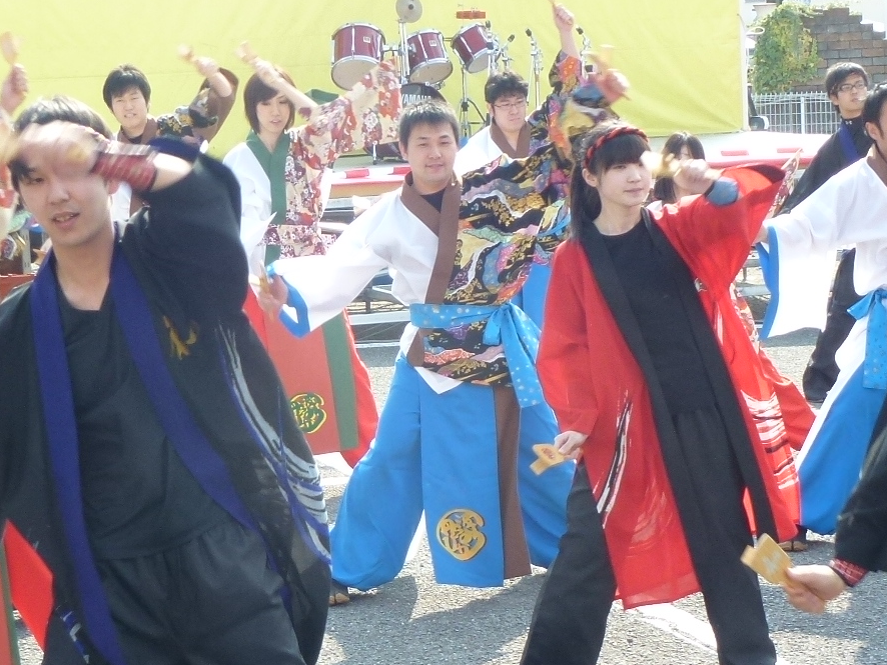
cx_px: 334
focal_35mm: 104
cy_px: 436
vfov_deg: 14.2
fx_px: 2666
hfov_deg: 18.9
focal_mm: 8
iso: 100
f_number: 4
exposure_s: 1/200
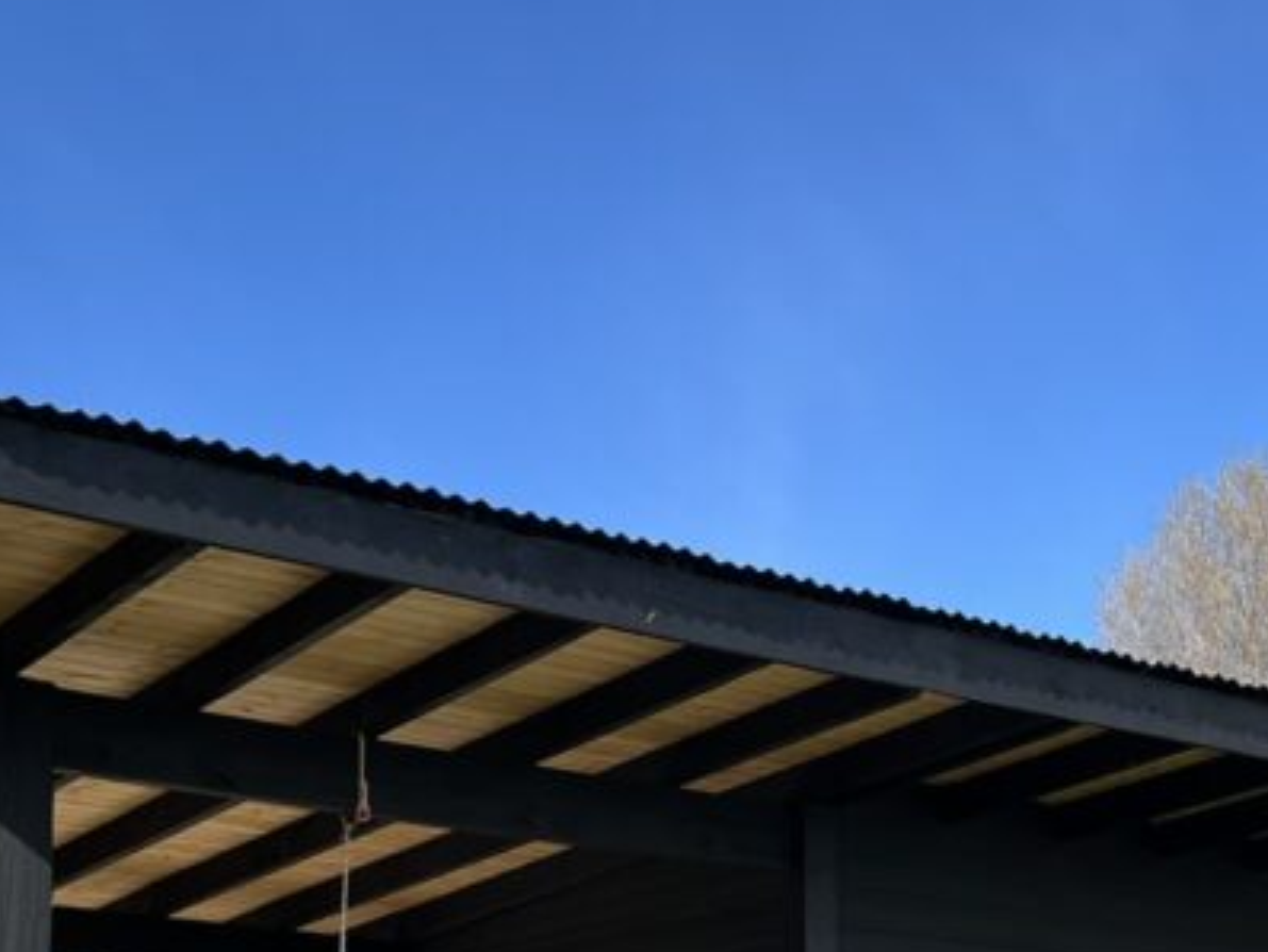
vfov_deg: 21.0
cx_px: 808
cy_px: 1022
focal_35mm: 67
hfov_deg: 28.8
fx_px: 2455
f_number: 1.6
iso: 50
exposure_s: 1/1721
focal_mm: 5.1
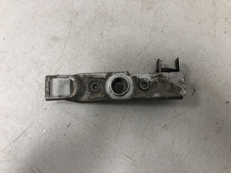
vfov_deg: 49.7
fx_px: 187
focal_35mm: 28
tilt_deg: -77.2
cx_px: 116
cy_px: 86
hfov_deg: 63.4
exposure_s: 1/25
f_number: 1.8
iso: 32
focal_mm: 4
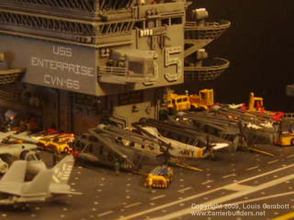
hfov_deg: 32.2
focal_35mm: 60
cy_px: 110
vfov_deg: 24.4
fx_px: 510
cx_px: 147
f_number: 3.5
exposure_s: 1
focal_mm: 12.3
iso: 123
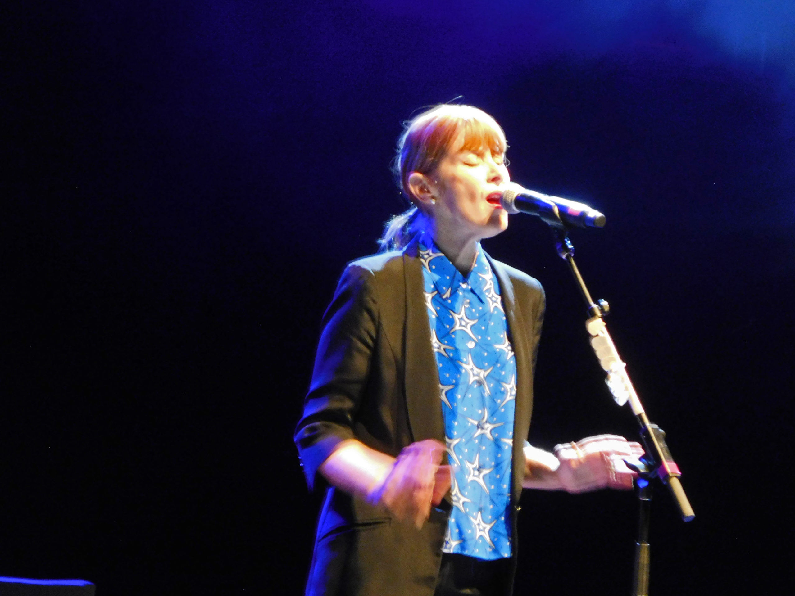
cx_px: 398
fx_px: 7349
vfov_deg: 4.6
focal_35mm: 320
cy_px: 298
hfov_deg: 6.2
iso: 800
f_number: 5.9
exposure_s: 1/4
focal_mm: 57.1
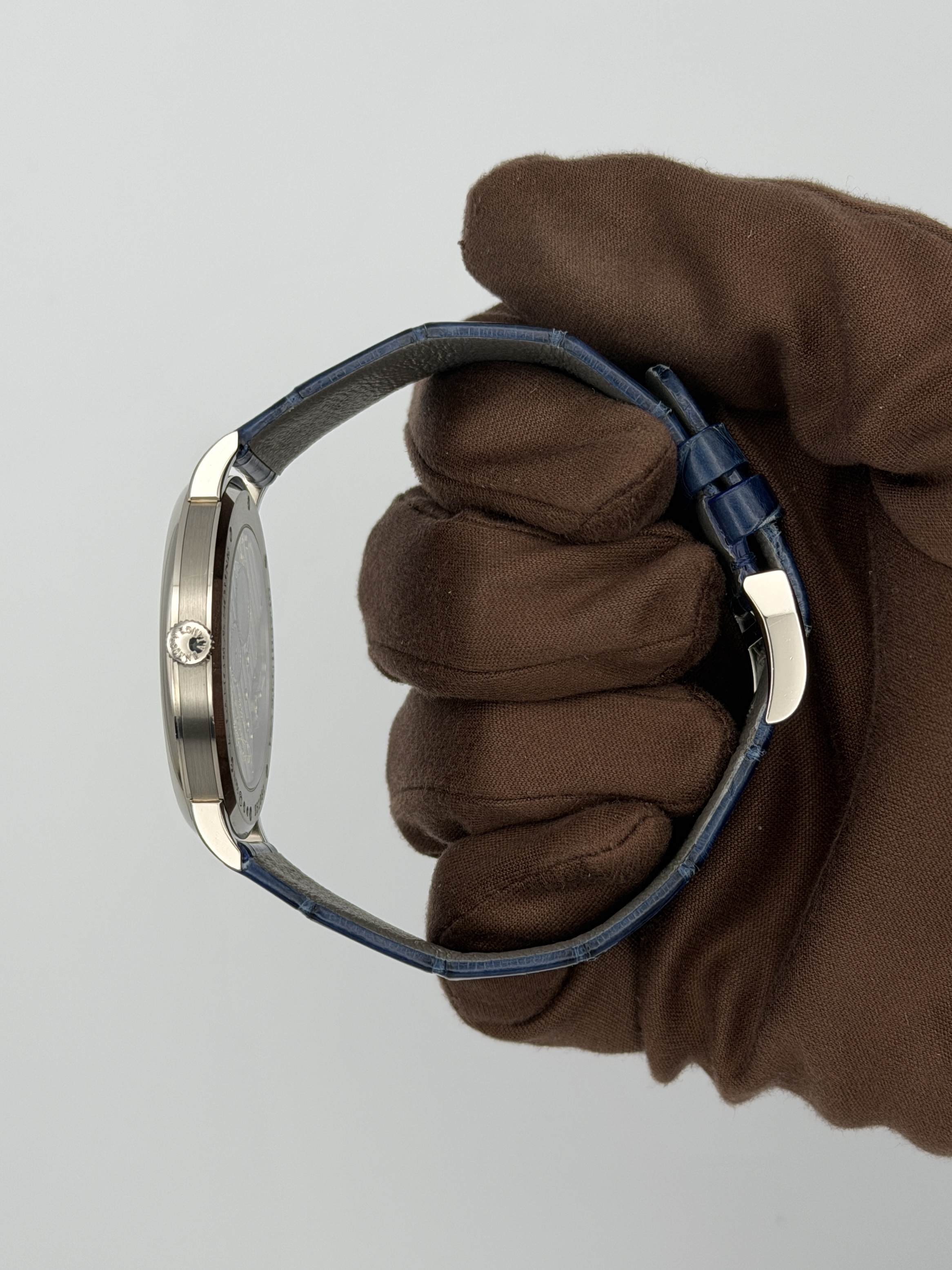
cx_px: 476
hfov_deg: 30.3
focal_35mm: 48
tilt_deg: -87.0
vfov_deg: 39.7
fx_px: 1760
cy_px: 635
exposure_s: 1/287
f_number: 1.78
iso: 64
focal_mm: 6.76
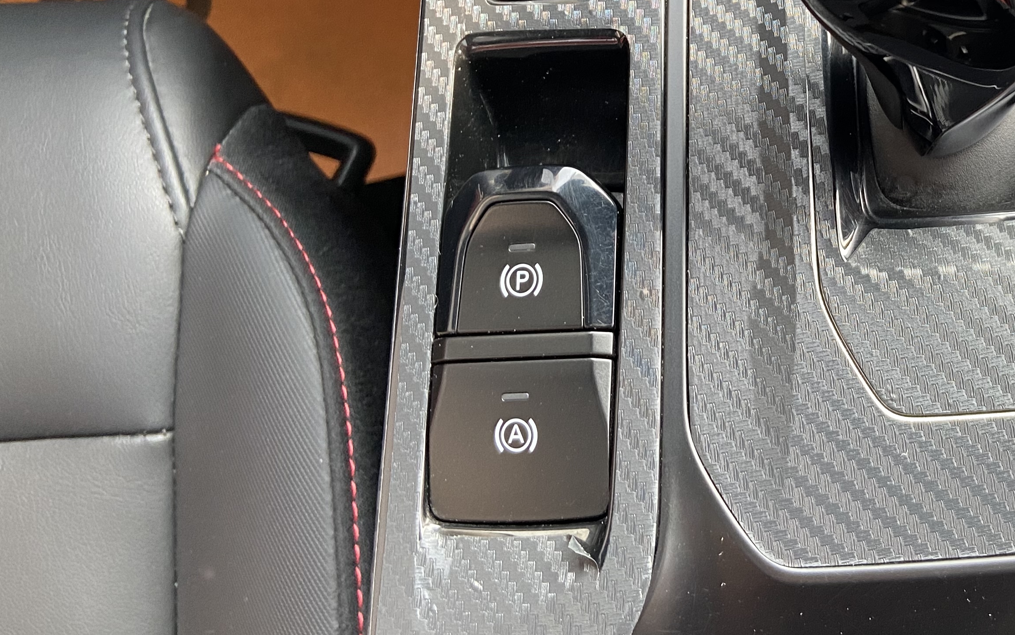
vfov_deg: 26.2
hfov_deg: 39.7
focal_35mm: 48
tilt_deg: -69.1
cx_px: 851
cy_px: 93
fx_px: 1328
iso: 125
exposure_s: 1/91
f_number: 1.8
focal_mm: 4.25
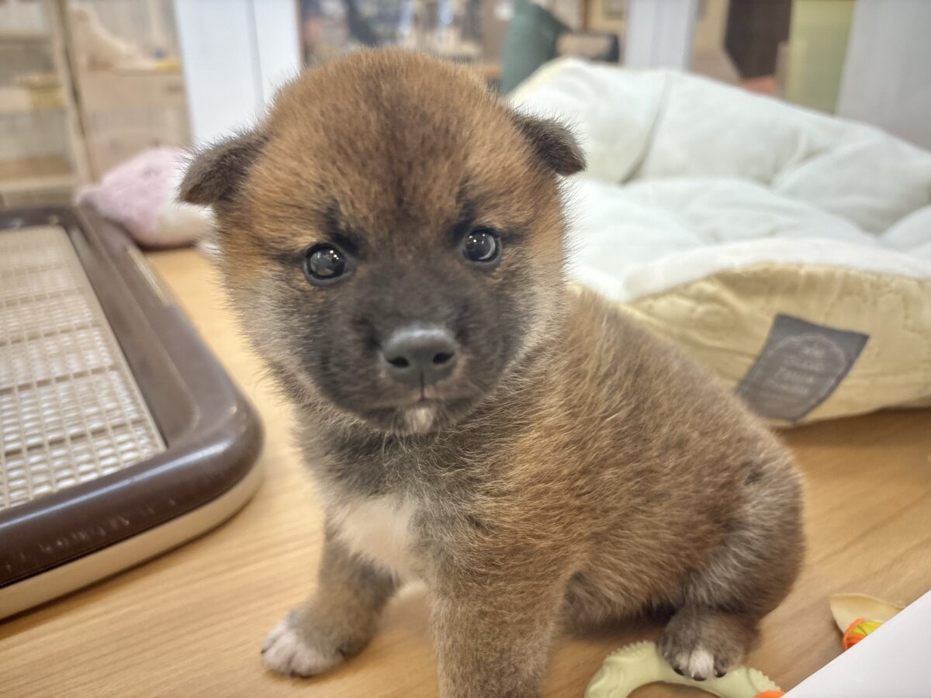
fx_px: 699
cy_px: 349
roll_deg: +2.9
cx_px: 466
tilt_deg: -25.4
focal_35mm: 26
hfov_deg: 67.3
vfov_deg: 53.1
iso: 80
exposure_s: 1/100
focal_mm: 5.96
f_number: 1.6
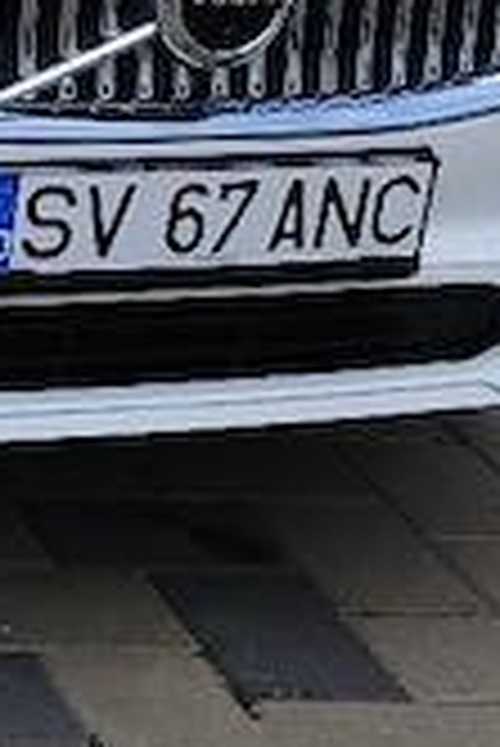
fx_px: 2702
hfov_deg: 9.7
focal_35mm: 130
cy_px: 230
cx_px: -550
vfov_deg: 15.7
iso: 20
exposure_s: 1/164
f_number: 1.8
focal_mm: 3.98
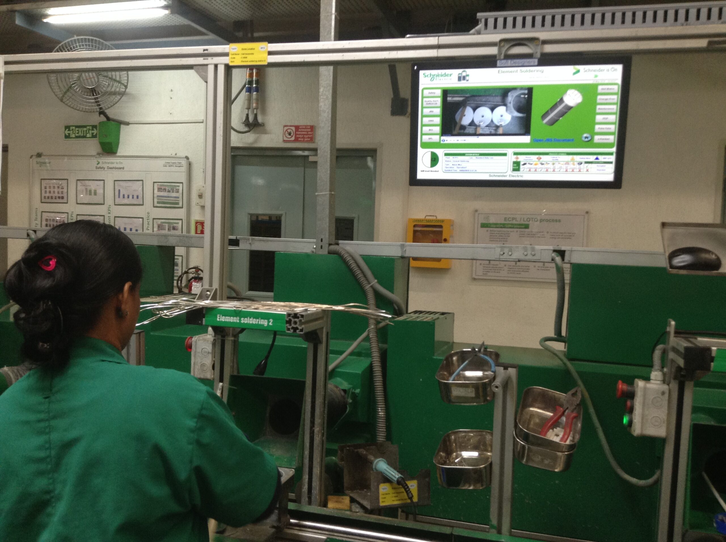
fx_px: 691
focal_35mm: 33
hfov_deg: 55.4
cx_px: 363
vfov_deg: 42.8
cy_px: 271
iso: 80
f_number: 2.4
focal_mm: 3.3
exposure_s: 1/25
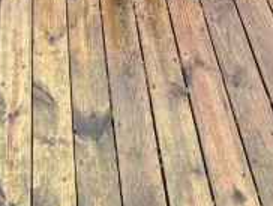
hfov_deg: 26.5
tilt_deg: -37.8
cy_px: -117
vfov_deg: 17.8
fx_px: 576
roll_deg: -0.1
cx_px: 96
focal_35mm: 73
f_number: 1.8
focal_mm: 1.57
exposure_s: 1/137
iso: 32
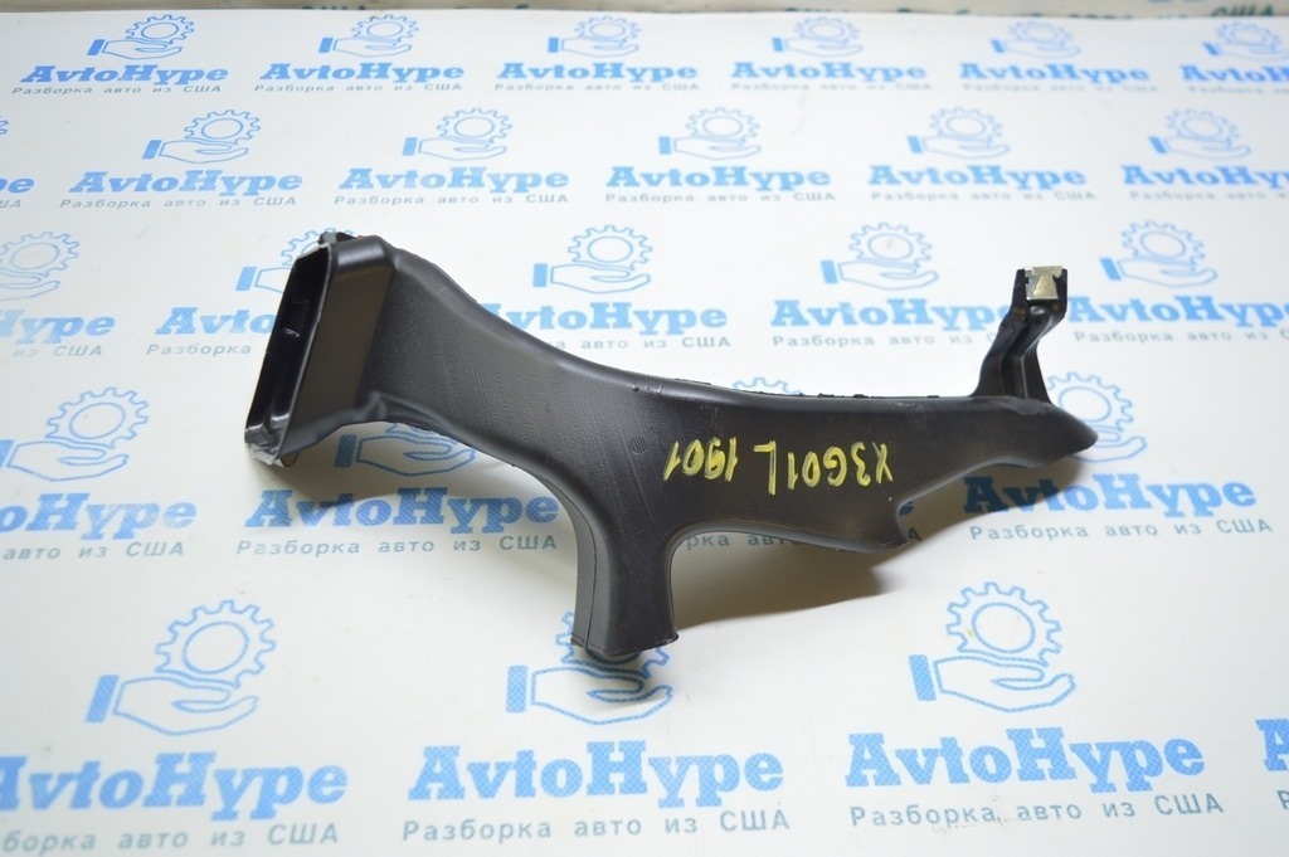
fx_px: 1181
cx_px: 644
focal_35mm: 33
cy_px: 428
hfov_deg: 57.3
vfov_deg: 39.9
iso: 400
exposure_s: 1/40
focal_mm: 22
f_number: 3.8
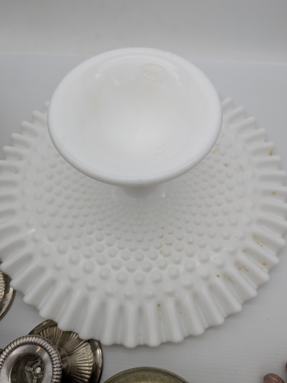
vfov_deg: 71.6
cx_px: 144
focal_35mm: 24
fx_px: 265
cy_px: 192
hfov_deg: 56.8
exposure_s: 1/333
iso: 60
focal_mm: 4.53
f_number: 1.7
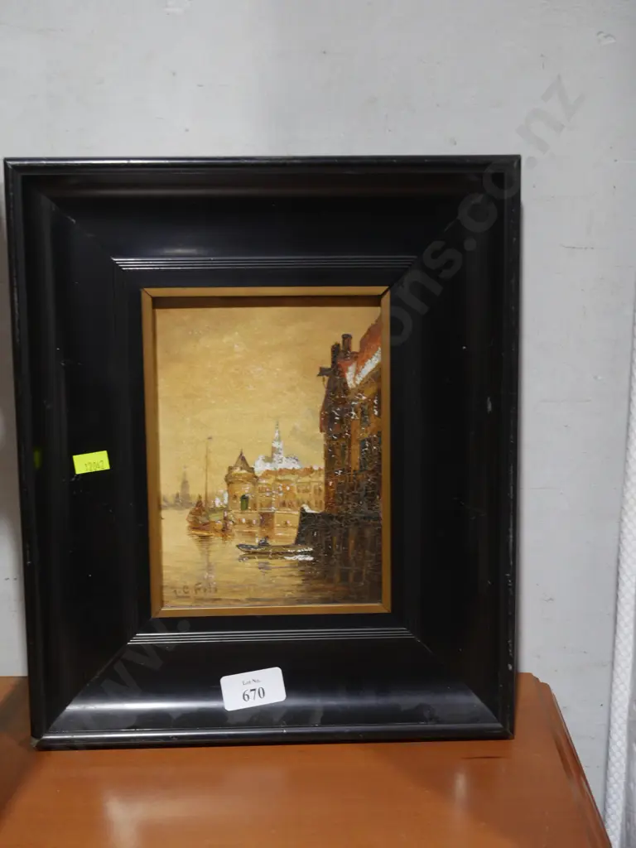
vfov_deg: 41.2
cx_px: 318
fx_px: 1127
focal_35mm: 46
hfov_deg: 31.5
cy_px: 424
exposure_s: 1/60
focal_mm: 23
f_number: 5.1
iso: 640
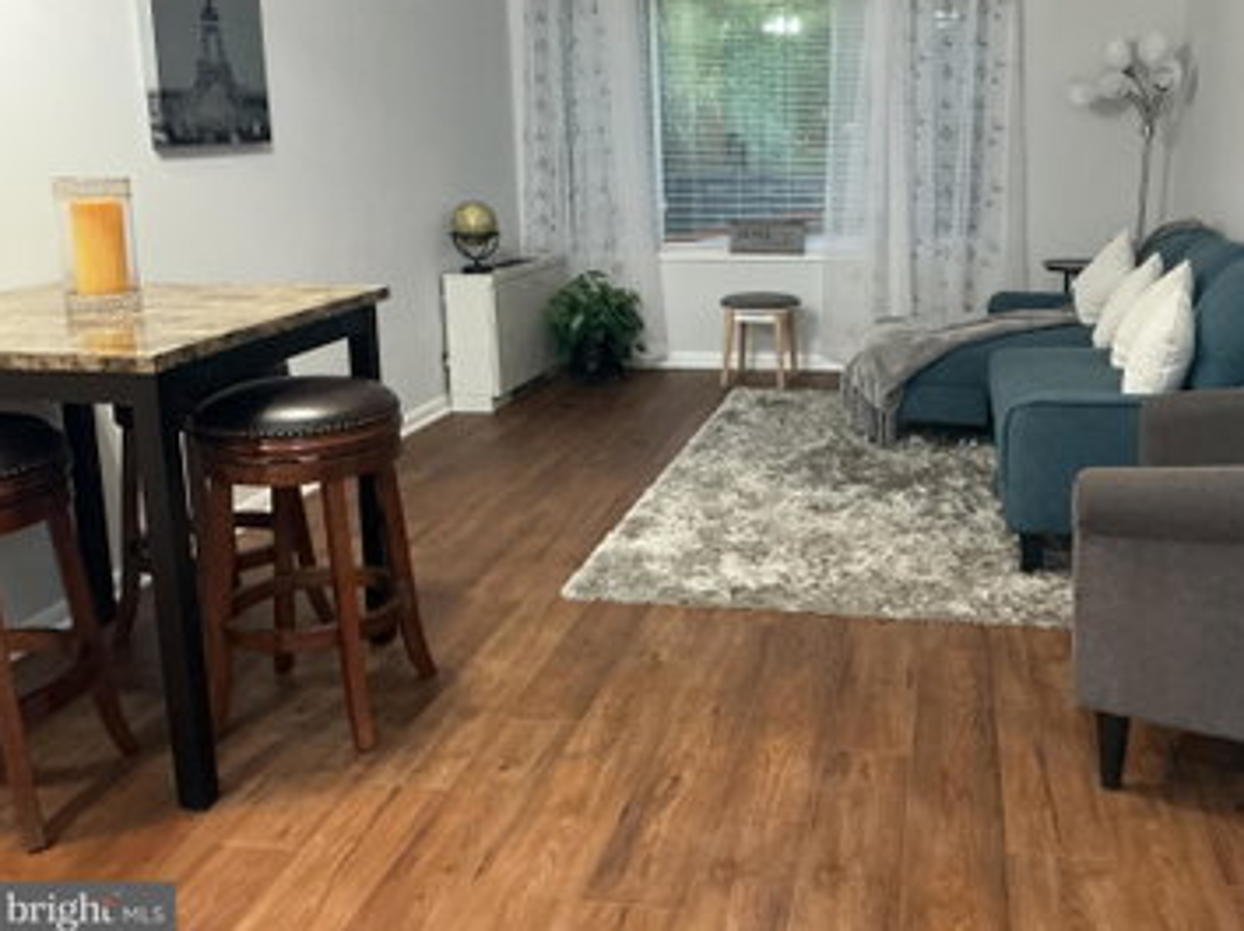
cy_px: 379
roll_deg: +1.1
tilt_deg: -11.5
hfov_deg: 52.3
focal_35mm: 35
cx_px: 743
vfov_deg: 40.5
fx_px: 1257
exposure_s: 1/40
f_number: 1.8
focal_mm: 3
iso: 320
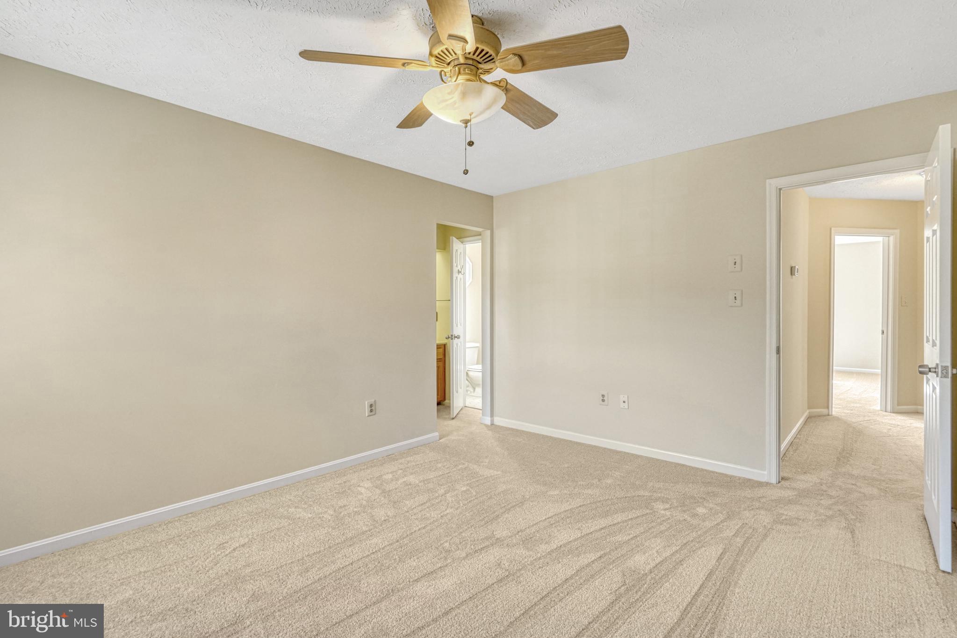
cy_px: 319
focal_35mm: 16
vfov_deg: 73.8
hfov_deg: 96.7
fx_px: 425
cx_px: 478
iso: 1250
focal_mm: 16
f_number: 8
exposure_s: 1/5
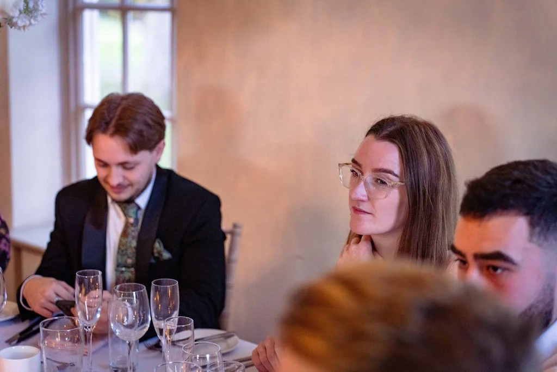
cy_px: 186
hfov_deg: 30.5
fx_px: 1021
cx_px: 278
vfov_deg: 20.6
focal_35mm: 66
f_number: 2.8
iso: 8000
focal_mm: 66
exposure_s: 1/200
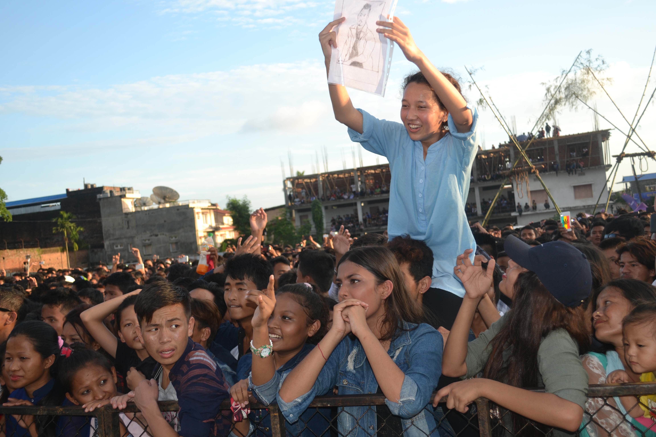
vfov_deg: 36.9
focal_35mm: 36
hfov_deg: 53.1
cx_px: 328
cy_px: 218
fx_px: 656
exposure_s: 1/160
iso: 100
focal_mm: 24
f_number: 4
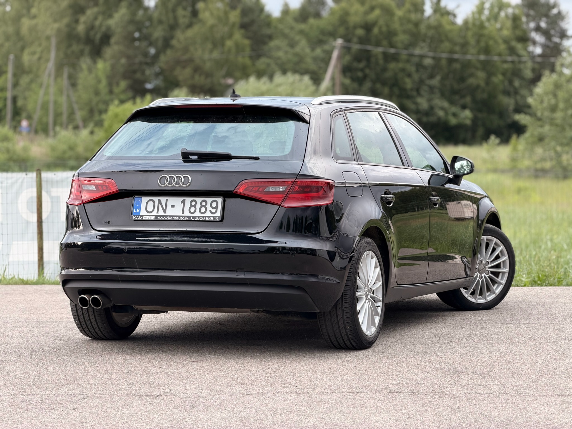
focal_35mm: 100
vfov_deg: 14.8
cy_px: 214
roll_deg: +0.9
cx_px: 286
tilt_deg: -2.7
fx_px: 1652
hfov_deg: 19.6
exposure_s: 1/135
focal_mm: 16.89
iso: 40
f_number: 2.8
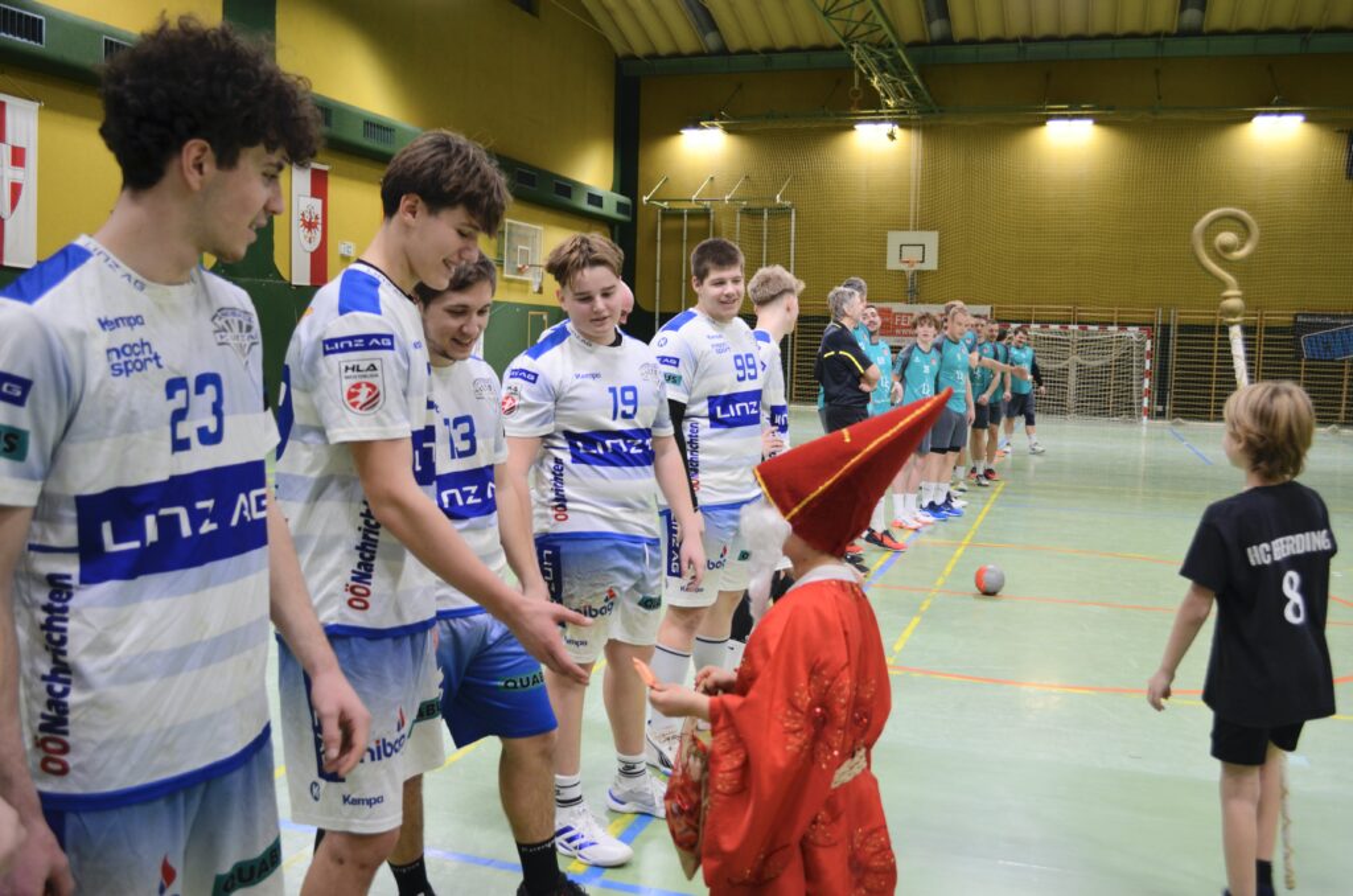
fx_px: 1125
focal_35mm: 30
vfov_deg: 43.4
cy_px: 448
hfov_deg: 62.0
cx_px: 676
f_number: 4
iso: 400
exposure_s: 1/60
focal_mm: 20
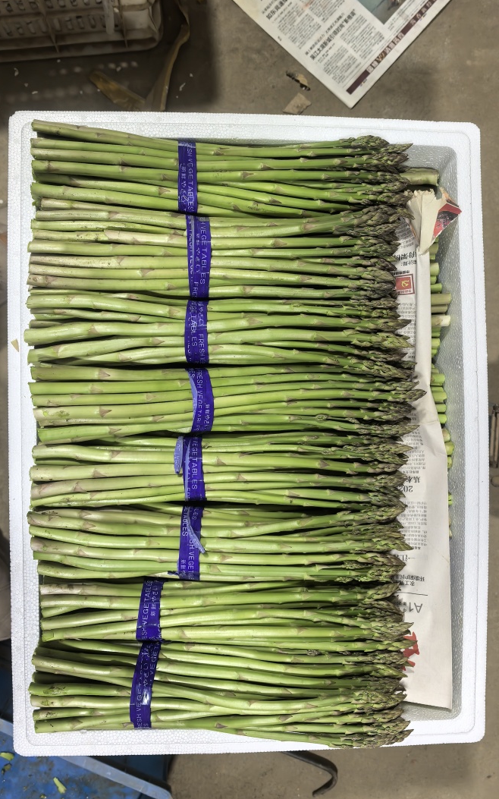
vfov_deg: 64.6
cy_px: 402
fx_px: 631
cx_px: 246
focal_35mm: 29
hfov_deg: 43.1
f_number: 2
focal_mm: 6.98
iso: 200
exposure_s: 1/50
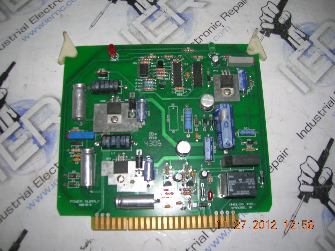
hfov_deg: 54.0
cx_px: 168
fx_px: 329
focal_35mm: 34
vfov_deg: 41.7
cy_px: 126
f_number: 2.9
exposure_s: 1/60.1
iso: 50
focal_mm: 5.7
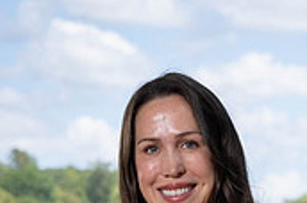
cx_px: 203
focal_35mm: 223
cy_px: 395
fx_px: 1898
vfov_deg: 6.0
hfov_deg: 9.2
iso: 100
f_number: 6.3
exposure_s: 1/160
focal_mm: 85
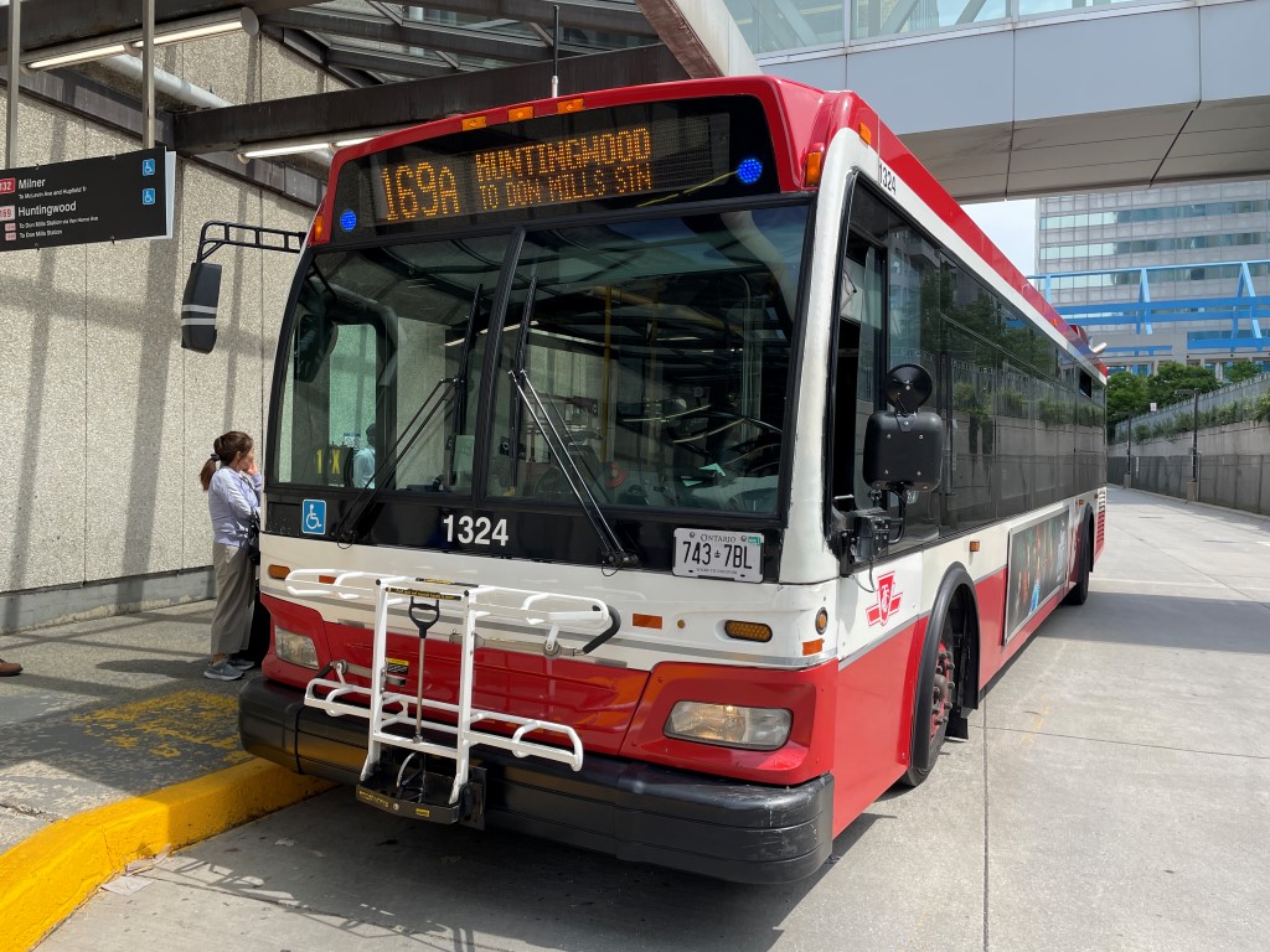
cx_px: 635
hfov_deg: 67.3
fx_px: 954
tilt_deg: +1.1
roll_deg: -1.0
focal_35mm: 26
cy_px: 476
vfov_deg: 53.1
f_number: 1.6
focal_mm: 4.2
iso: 32
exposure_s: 1/1289
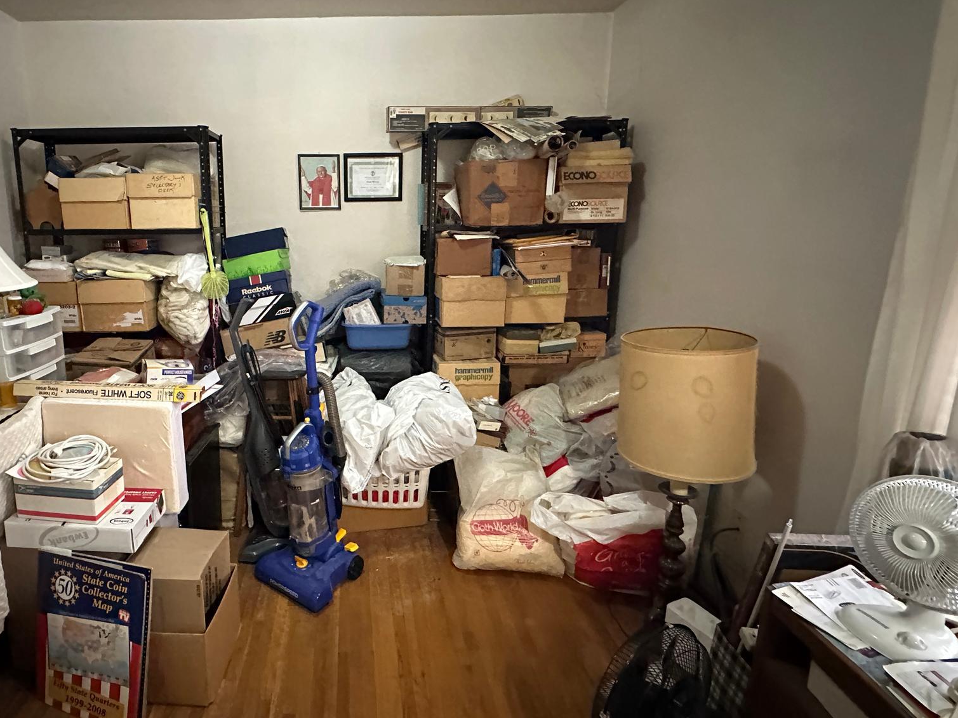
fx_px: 526
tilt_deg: -10.2
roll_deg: +0.3
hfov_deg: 82.8
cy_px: 332
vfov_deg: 68.6
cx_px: 350
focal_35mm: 19
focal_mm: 2.22
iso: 1000
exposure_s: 1/30
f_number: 2.2
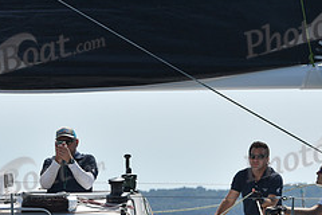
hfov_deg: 6.6
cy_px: 236
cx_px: 176
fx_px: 2808
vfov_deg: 4.4
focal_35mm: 314
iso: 250
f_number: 7.1
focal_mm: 130
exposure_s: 1/1250
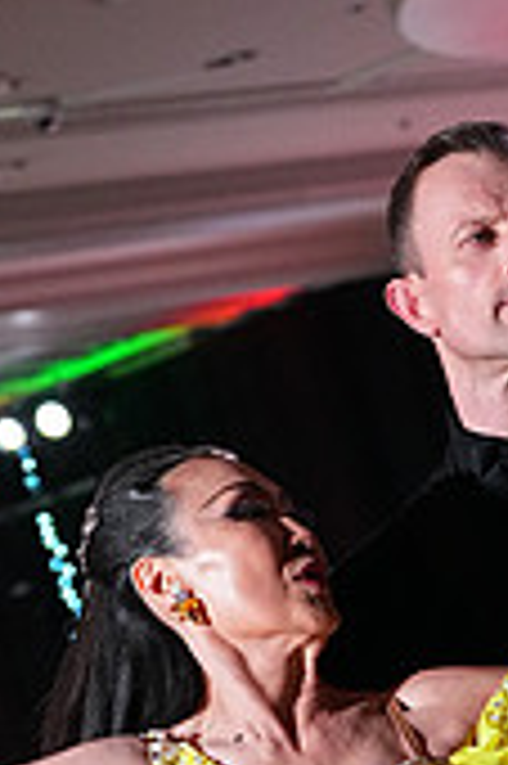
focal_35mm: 263
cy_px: 1228
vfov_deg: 7.7
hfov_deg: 5.2
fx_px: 5578
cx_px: 578
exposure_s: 1/400
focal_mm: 77
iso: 6400
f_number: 4.5
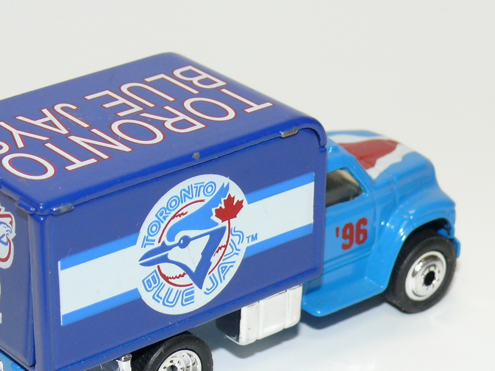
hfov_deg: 15.1
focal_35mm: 130
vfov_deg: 11.4
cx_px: 181
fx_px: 1860
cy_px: 204
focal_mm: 12.4
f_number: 4
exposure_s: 1/30
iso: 100
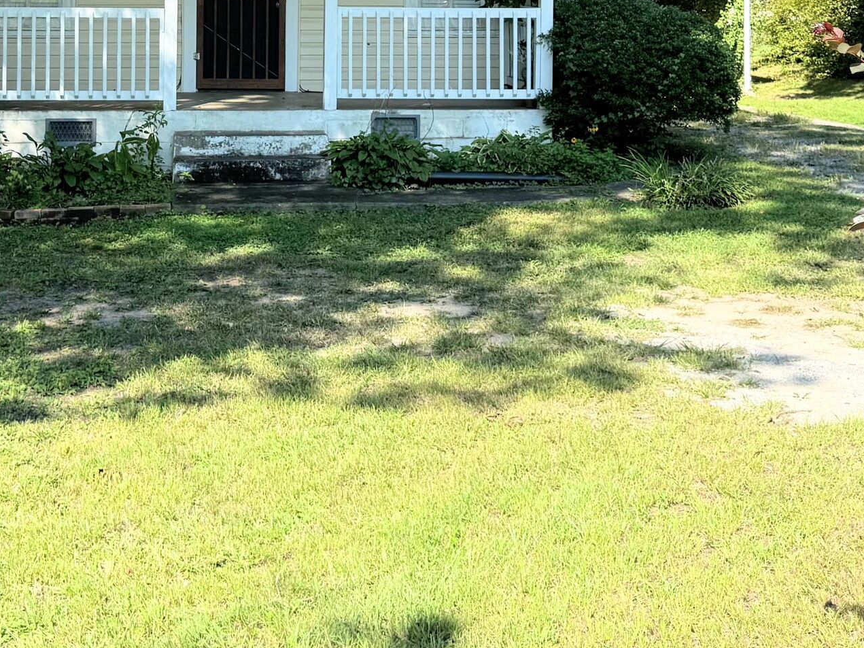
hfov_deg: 33.0
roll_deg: +0.8
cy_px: -37
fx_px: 1448
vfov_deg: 23.9
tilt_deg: +2.3
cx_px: 303
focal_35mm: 58
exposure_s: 1/2299
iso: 80
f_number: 1.78
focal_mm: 6.76
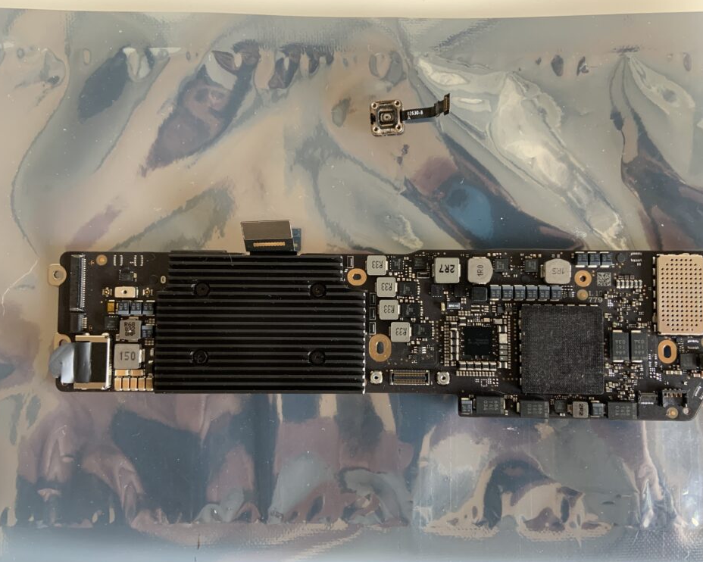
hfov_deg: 62.1
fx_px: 582
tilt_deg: -88.0
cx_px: 380
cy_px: 282
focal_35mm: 28
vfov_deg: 51.5
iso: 200
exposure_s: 1/60
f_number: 1.8
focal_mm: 4.25
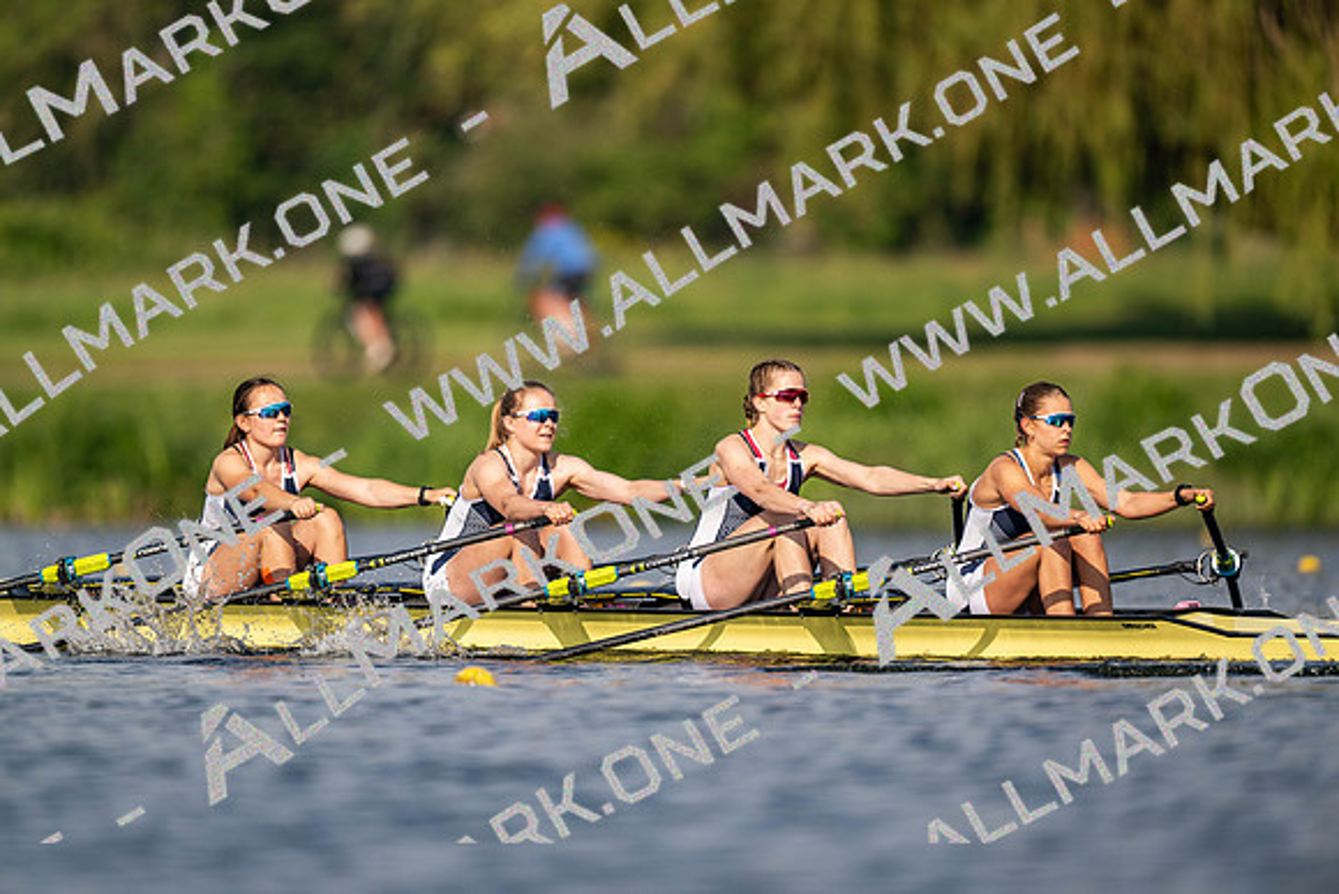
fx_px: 22321
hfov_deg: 3.4
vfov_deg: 2.3
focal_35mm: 600
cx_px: 670
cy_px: 447
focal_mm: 600
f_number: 4
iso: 220
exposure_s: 1/2500
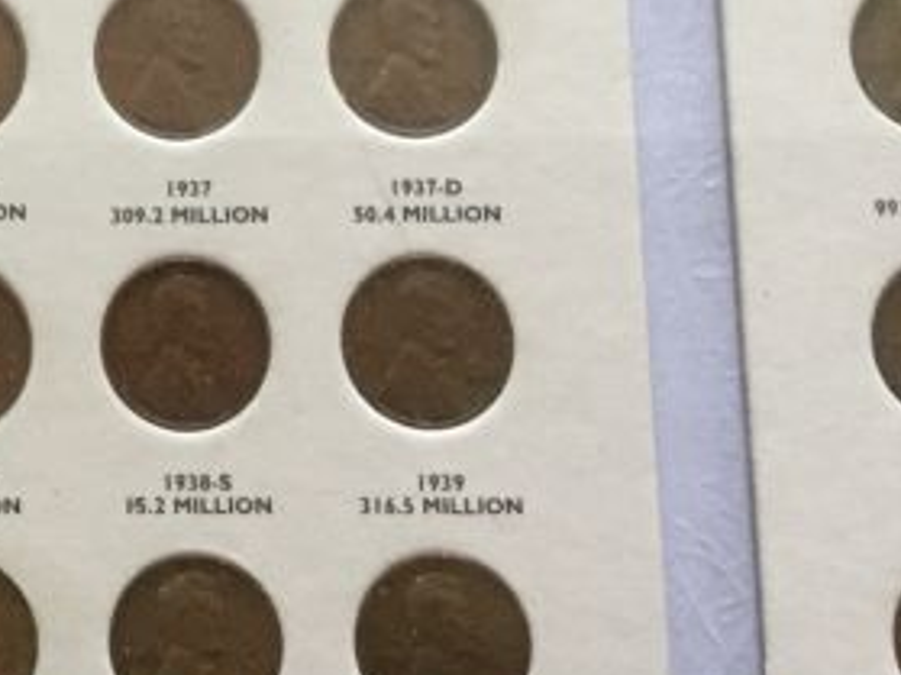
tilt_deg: -82.1
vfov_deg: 12.7
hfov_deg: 17.1
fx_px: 2888
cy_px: -291
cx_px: -113
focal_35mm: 111
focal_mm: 3.3
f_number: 2.4
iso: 160
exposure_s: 1/30
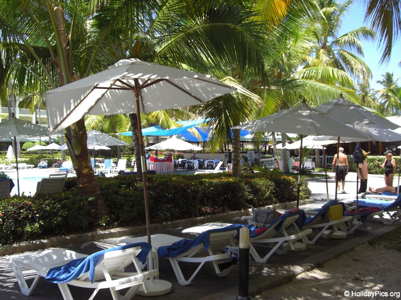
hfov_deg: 49.0
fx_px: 440
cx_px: 200
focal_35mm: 38
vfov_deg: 37.7
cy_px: 150
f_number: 2.7
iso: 64
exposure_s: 1/400
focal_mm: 6.2
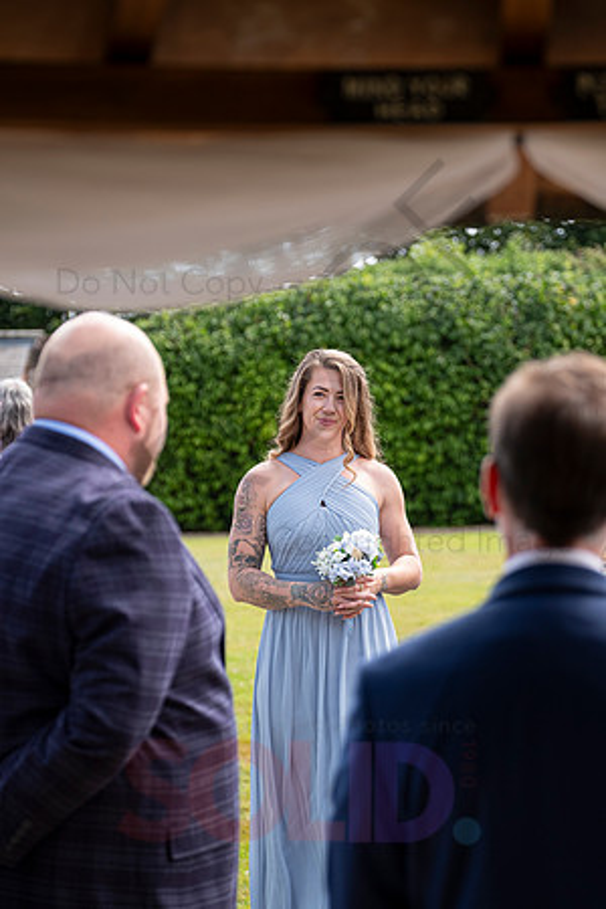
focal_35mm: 112
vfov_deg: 18.3
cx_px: 303
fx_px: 2828
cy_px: 454
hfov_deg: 12.2
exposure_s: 1/640
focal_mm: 74.4
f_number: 3.2
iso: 200
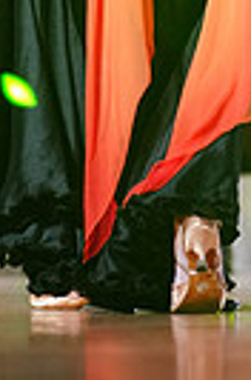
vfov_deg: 6.2
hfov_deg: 4.2
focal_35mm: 328
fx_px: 3448
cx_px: 261
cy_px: -154
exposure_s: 1/400
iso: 2000
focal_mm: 75
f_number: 2.8
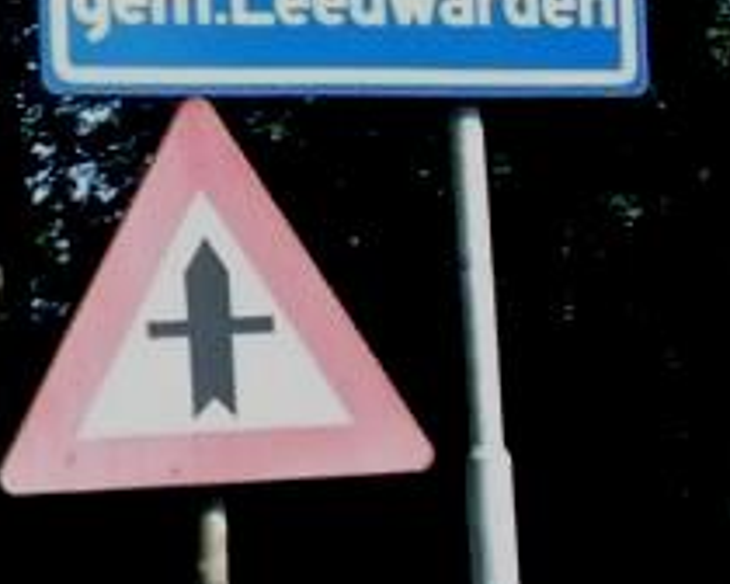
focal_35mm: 113
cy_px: 469
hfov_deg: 15.9
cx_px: -285
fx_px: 2441
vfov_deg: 13.6
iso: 64
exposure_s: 1/200
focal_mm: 7.9
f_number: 2.8
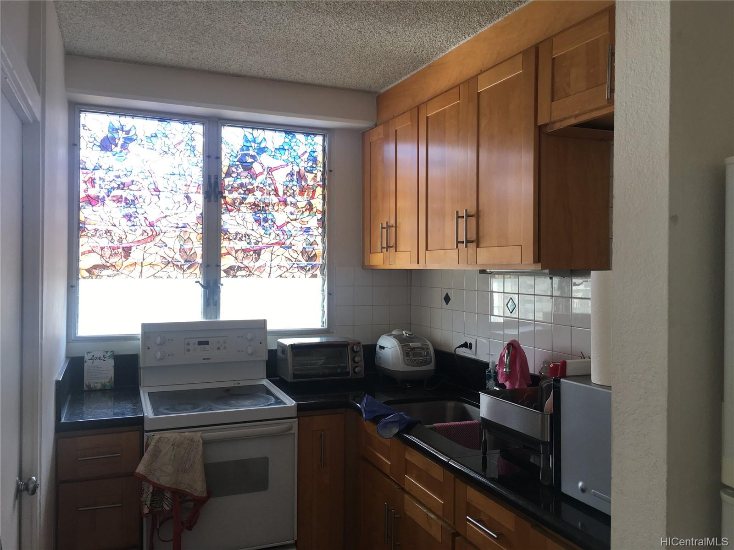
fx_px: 615
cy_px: 275
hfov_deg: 61.7
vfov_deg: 48.2
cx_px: 367
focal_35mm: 29
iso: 25
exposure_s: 1/40
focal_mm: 4.15
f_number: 2.2
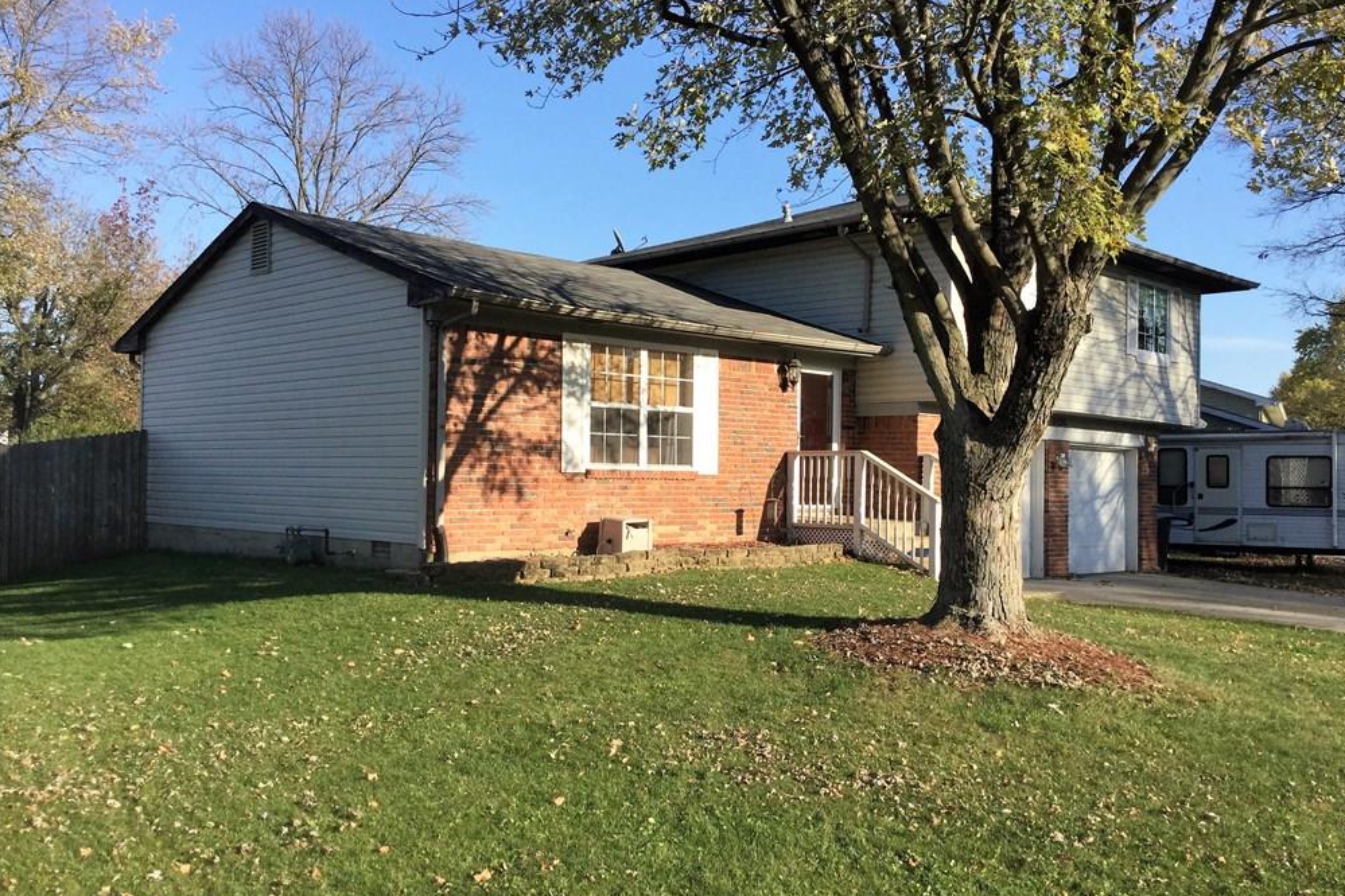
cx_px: 686
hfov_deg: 57.2
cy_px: 459
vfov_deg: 40.0
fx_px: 1233
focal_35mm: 33
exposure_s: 1/840
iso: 25
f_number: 2.4
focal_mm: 3.3
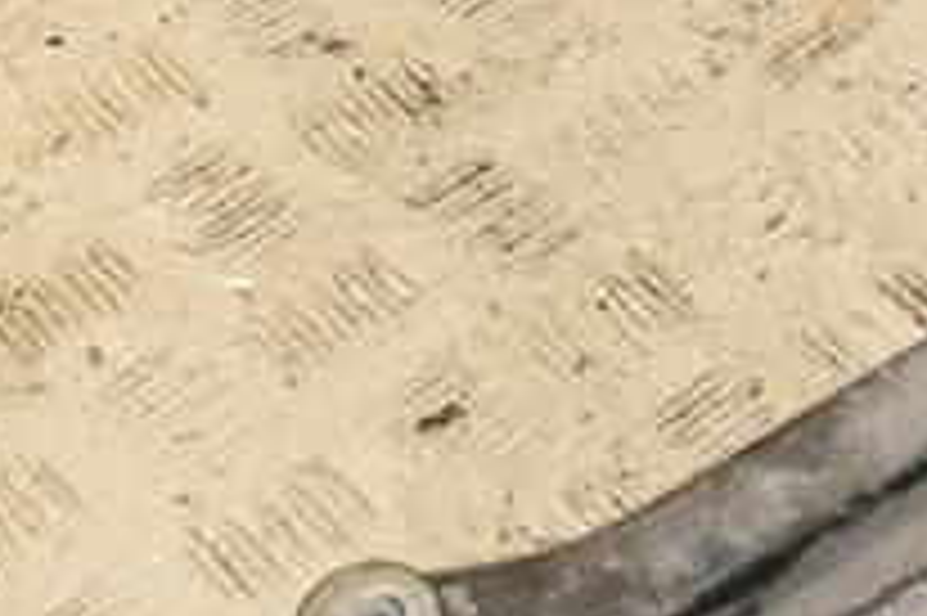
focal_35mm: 112
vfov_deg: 12.2
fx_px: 2882
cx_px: 1341
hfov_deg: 16.8
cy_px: 405
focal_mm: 24
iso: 800
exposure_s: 1/200
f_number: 6.3
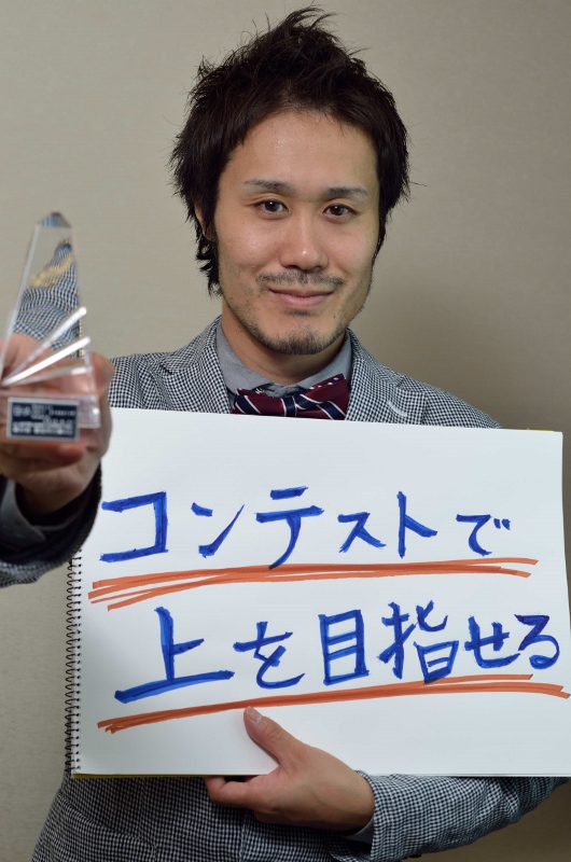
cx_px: 286
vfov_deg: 27.0
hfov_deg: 18.1
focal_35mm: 75
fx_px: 1792
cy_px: 431
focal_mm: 50
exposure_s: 1/60
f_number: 5.6
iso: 100
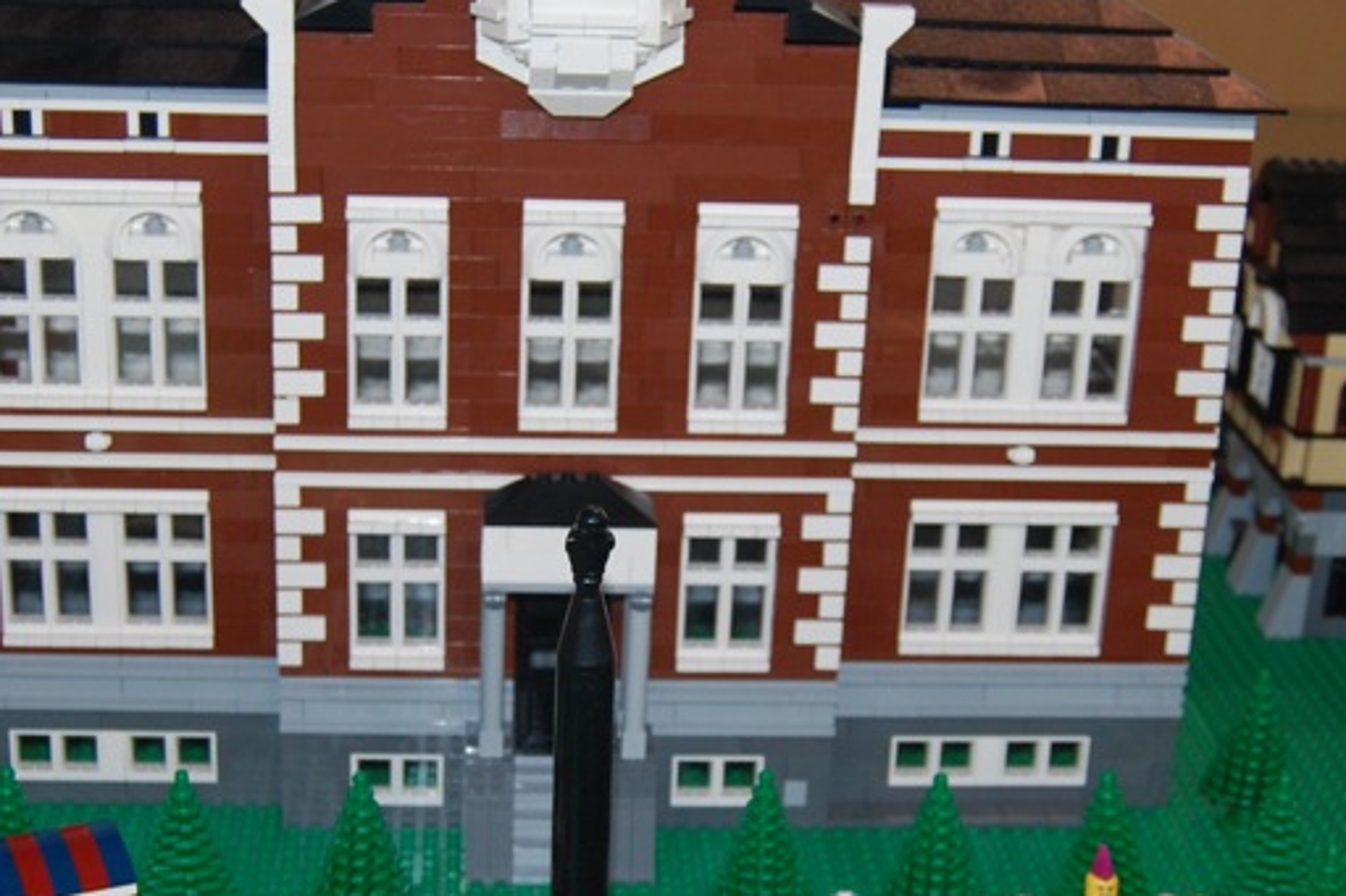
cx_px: 662
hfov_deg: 30.5
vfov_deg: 20.5
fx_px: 2467
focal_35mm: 66
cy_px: 579
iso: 400
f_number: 3.8
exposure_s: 1/60
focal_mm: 22
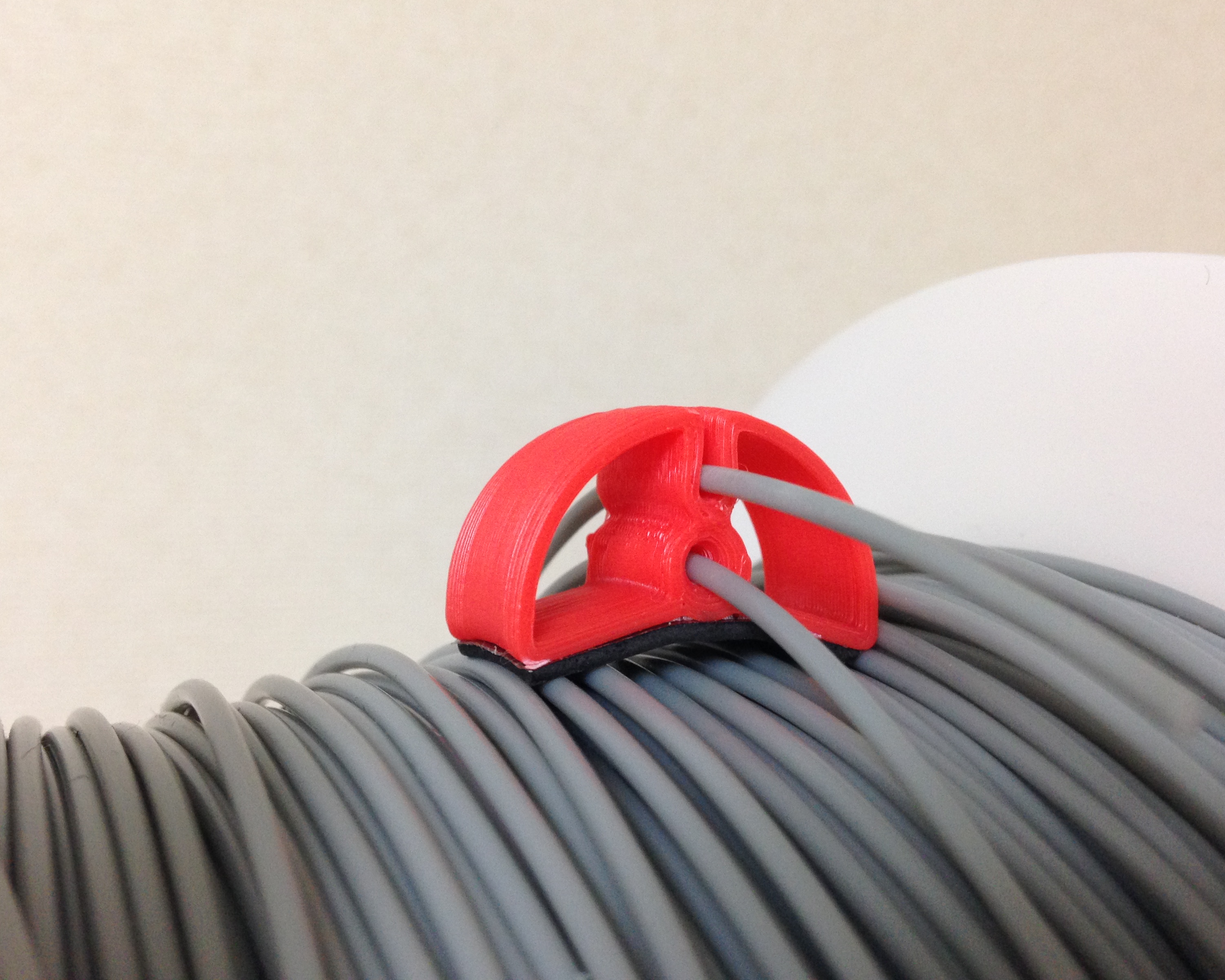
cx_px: 581
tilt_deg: -14.2
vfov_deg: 42.2
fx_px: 1269
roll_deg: -3.3
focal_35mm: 35
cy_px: 481
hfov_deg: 51.5
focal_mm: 4.12
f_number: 2.4
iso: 160
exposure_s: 1/20
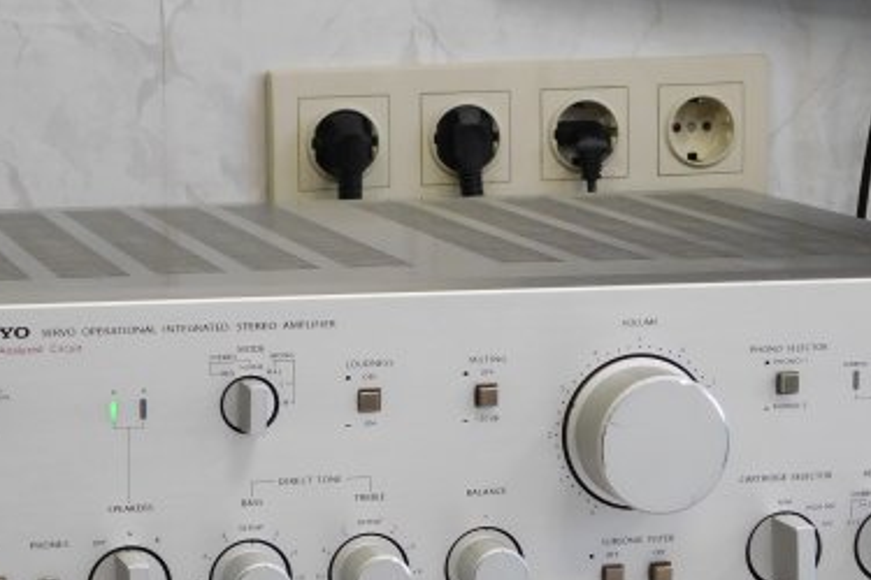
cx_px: 437
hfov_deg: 17.3
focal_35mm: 118
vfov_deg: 11.6
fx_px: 2855
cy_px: 295
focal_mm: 12.6
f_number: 4.3
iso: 320
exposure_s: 1/30
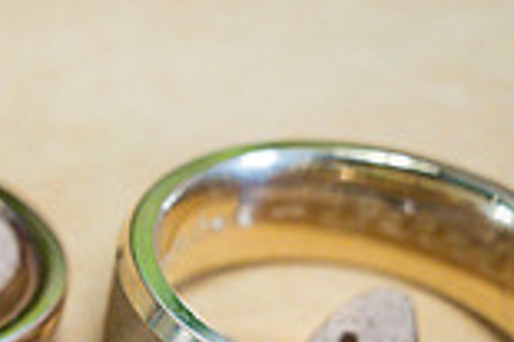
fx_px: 1940
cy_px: 397
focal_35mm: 136
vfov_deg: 9.9
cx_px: -225
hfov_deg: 14.2
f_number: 8
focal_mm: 35
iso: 2500
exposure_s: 1/125
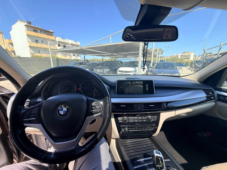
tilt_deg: -12.3
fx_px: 92
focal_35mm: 14
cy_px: 85
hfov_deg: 102.1
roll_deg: +0.1
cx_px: 114
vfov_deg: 85.7
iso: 64
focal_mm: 2.22
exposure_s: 1/368
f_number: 2.2
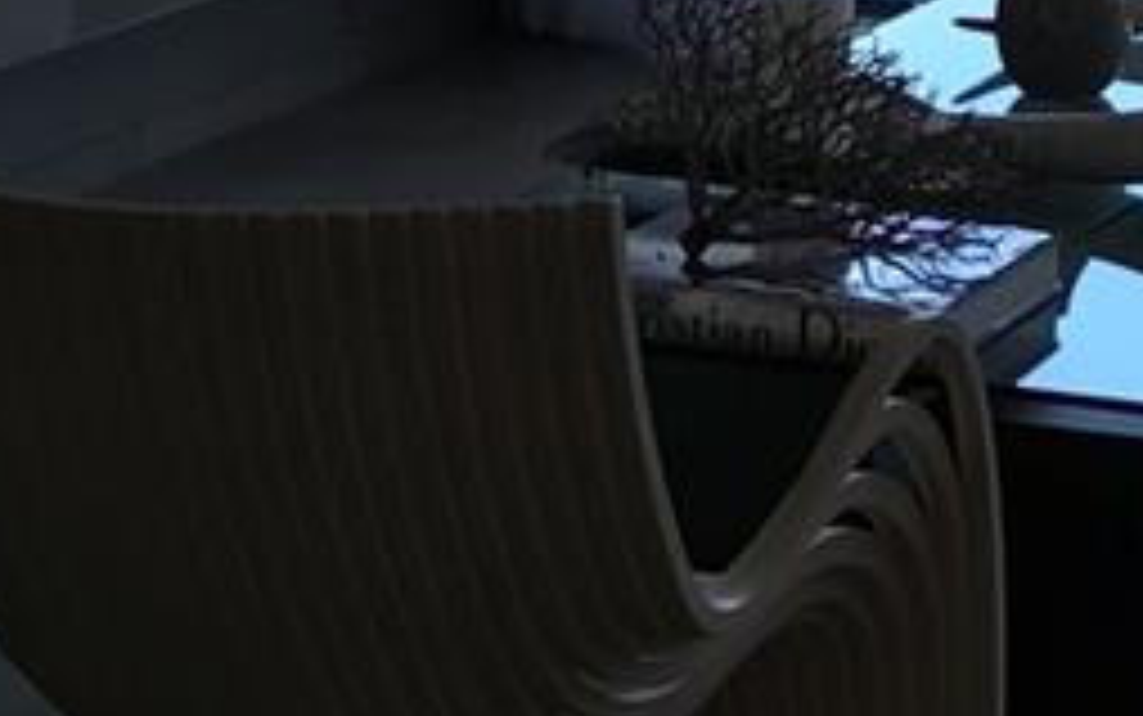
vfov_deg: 9.3
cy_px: -95
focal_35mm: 140
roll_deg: -1.0
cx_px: 1170
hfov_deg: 14.7
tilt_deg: -8.9
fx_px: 4363
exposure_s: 1/172
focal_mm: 3.99
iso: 20
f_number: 1.8
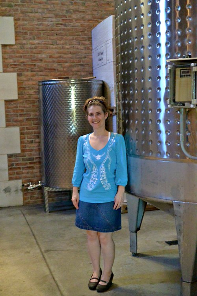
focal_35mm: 49
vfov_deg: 40.3
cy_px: 148
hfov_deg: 27.5
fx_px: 402
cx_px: 98
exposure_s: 1/60
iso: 1400
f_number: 1.8
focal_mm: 18.5
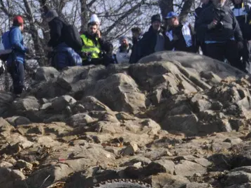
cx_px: 62
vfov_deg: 9.5
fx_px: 1116
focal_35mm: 154
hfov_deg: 12.8
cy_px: 230
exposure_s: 1/8000
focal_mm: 32
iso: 800
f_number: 4
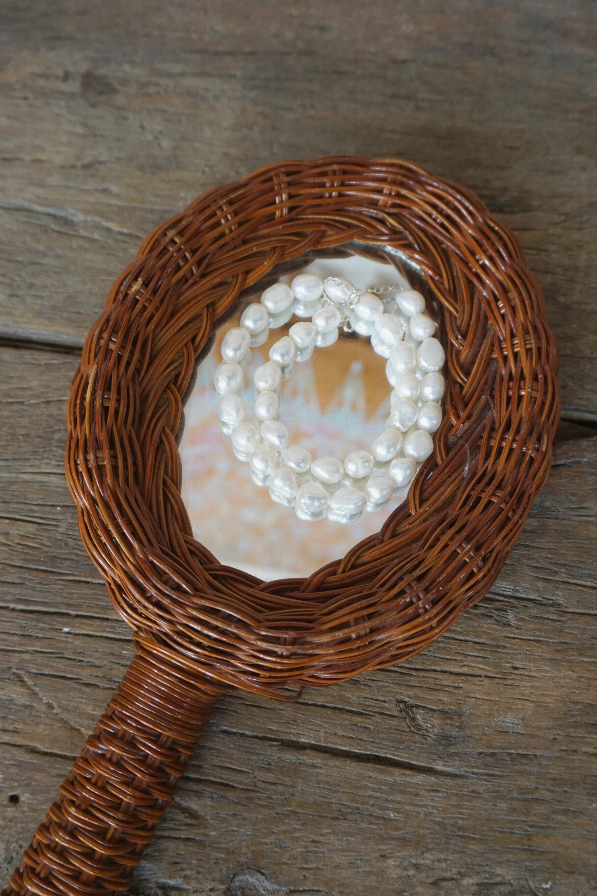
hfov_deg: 40.0
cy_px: 448
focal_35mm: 33
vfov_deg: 57.2
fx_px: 821
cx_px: 298
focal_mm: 22
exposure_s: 1/60
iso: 800
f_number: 4
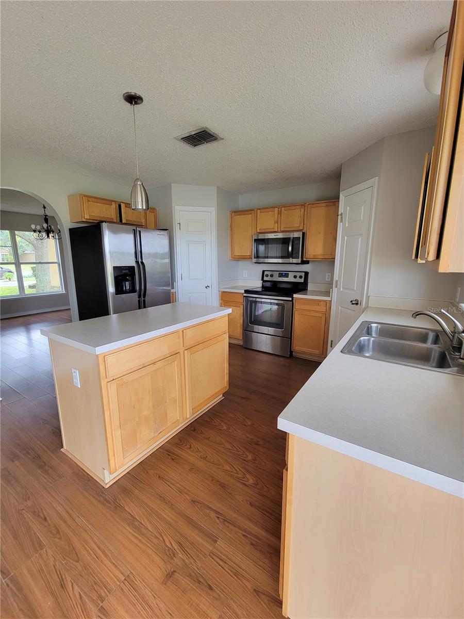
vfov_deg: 106.2
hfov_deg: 89.9
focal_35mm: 13
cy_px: 310
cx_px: 232
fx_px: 232
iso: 125
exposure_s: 1/59
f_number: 2.2
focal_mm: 2.2
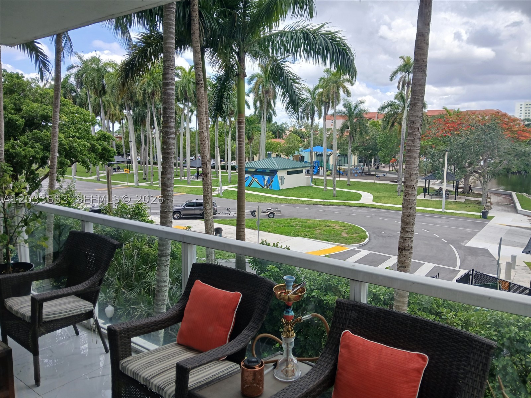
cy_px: 199
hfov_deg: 67.3
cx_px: 266
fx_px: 399
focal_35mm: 26
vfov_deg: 53.1
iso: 25
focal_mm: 3.98
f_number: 1.8
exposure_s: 1/120
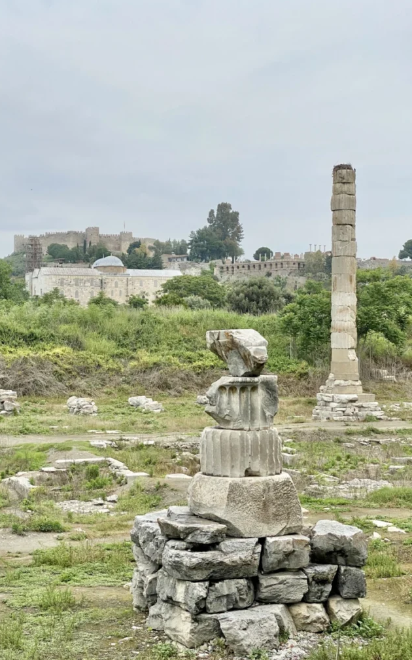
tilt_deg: -2.5
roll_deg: +1.3
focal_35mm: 56
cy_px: 333
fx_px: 1006
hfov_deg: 23.1
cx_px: 164
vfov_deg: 36.3
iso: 20
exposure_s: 1/2994
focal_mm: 6
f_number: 2
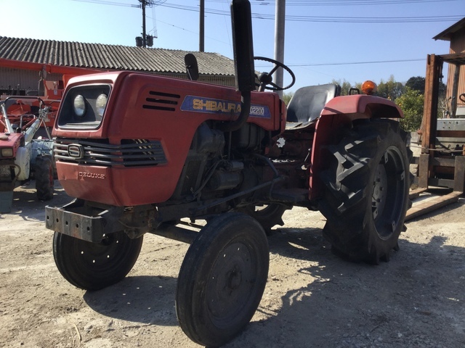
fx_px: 416
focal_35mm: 31
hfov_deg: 58.4
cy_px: 174
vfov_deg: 45.4
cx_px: 232
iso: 25
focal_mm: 3.3
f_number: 2.4
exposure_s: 1/823
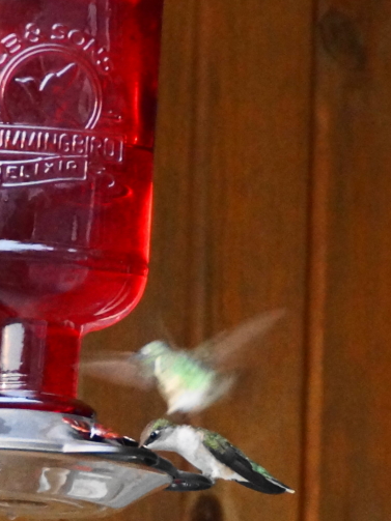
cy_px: 290
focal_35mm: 516
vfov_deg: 3.8
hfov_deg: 2.9
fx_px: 7775
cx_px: 99
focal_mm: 180
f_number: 6.3
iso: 1600
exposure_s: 1/80
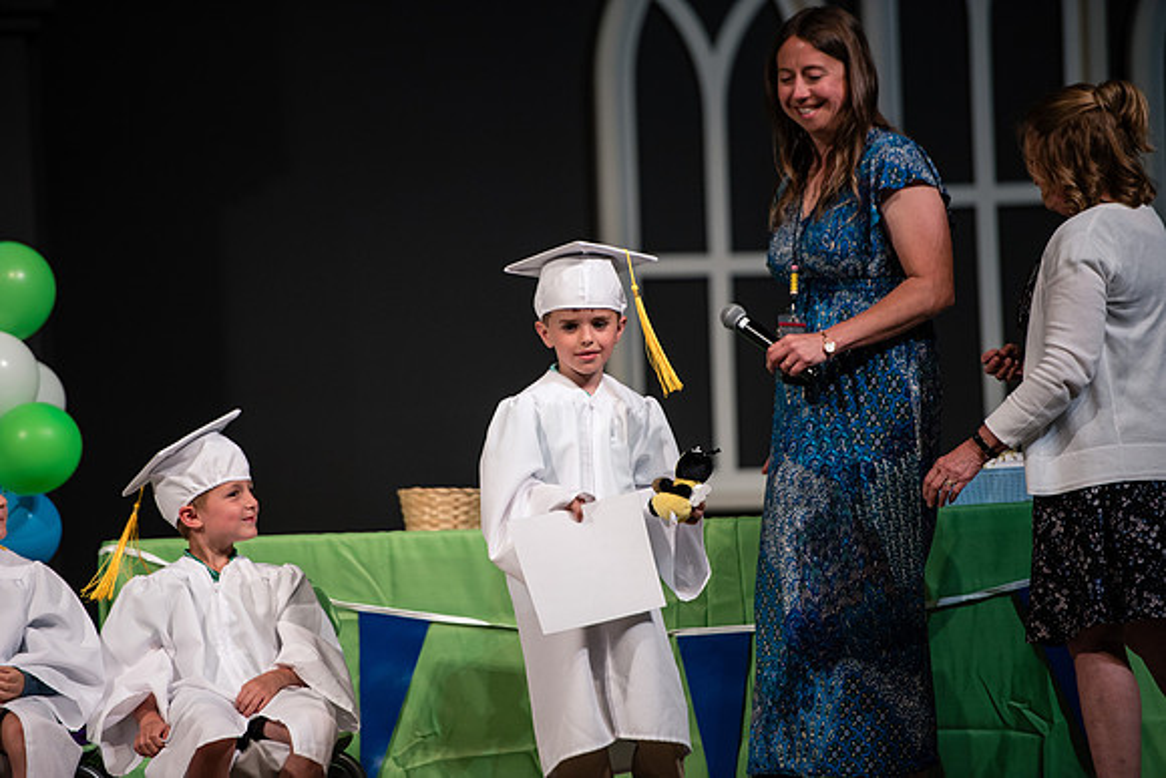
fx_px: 6479
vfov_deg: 6.9
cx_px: 583
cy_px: 389
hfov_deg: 10.3
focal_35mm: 200
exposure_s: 1/400
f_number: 2.8
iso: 500
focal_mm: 200
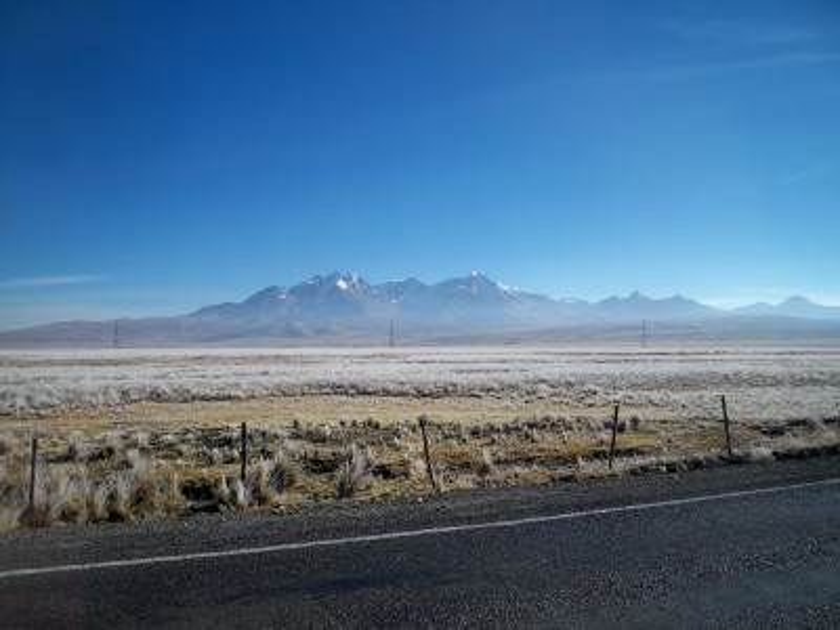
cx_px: 420
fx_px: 849
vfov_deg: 40.7
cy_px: 315
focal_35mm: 35
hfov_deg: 52.6
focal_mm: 6.3
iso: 64
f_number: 4.7
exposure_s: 1/500
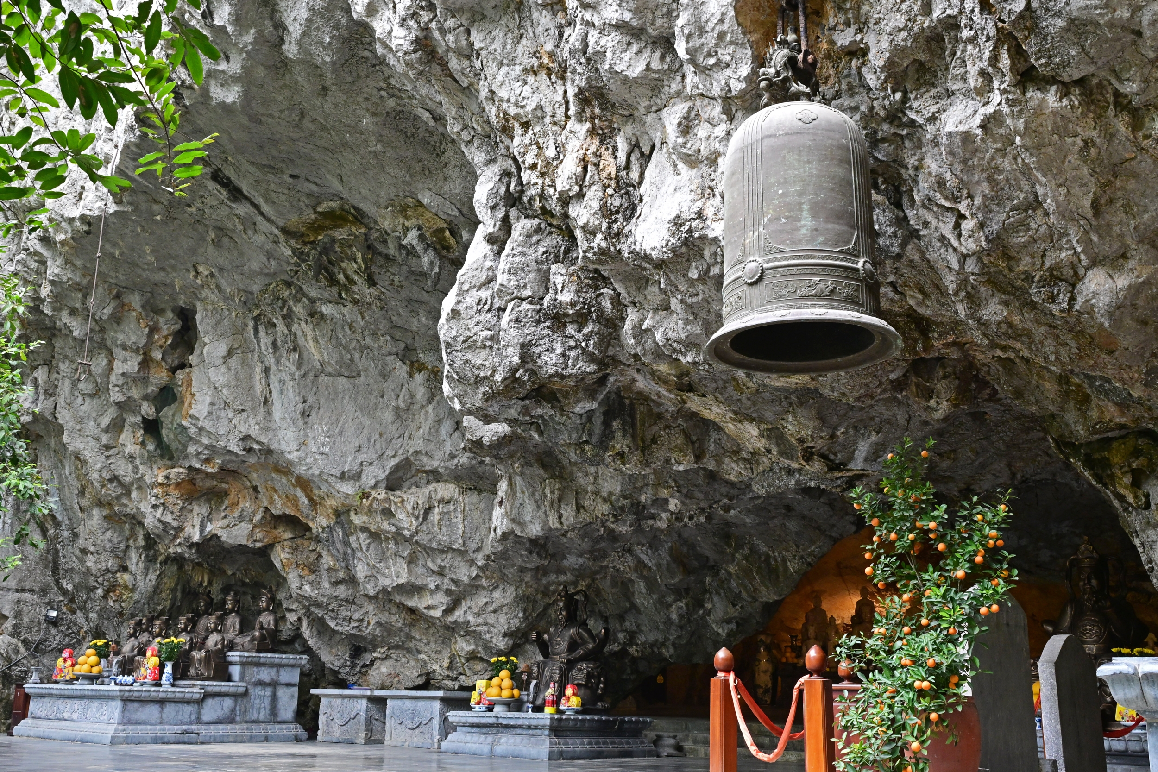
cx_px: 579
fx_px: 1158
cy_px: 386
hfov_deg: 53.1
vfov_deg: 36.9
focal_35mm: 36
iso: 1100
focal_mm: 24
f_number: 8
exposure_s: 1/60
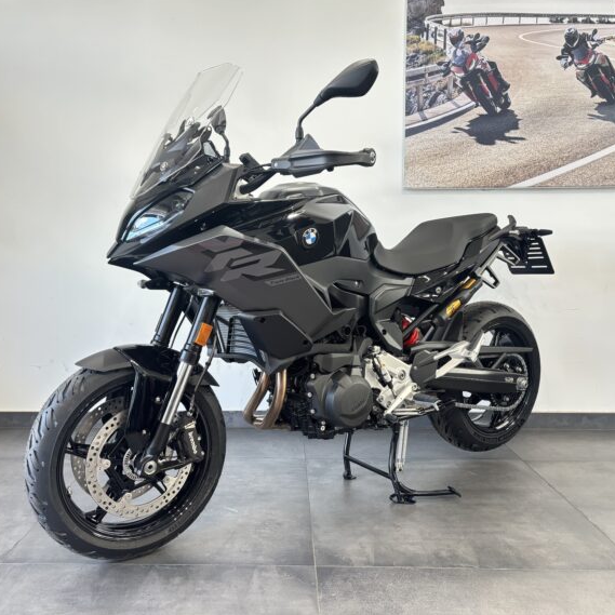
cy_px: 306
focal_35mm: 31
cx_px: 264
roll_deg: +1.1
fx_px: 623
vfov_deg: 52.5
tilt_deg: -5.9
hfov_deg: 52.4
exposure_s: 1/89
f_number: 1.6
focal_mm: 5.96
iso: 125
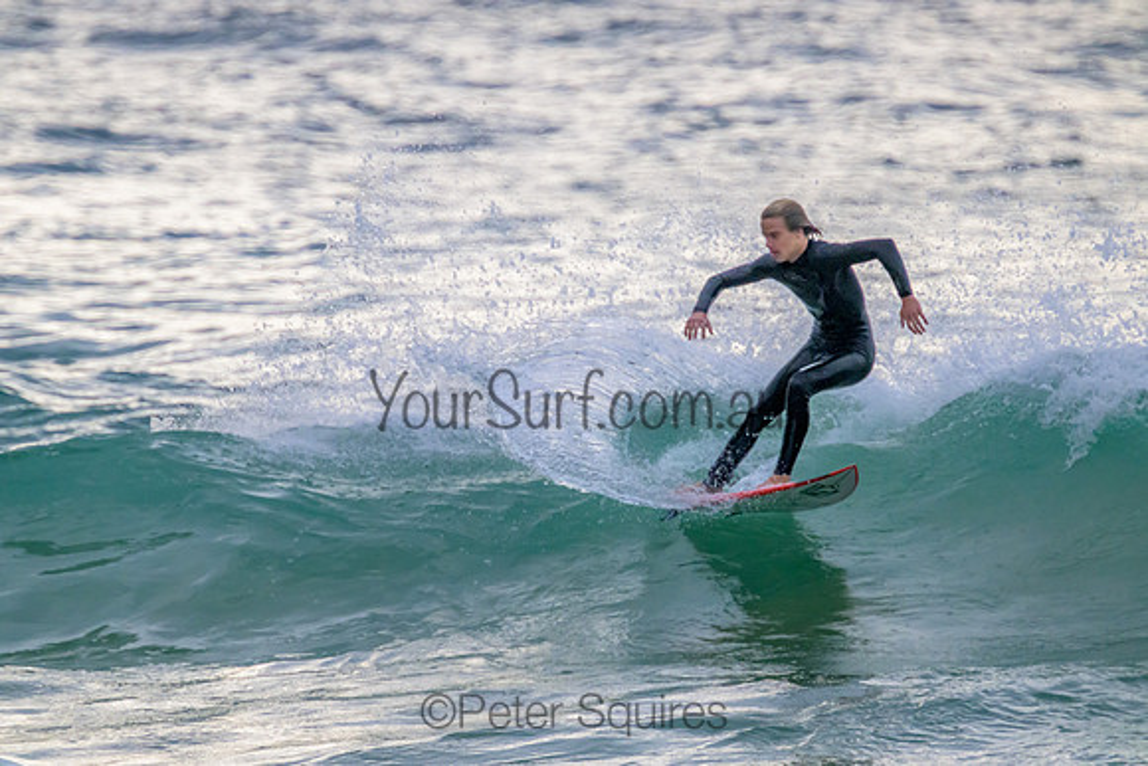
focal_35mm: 800
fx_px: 25516
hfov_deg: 2.6
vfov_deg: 1.7
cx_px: 574
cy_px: 383
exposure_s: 1/2000
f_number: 11
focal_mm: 800
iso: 5600
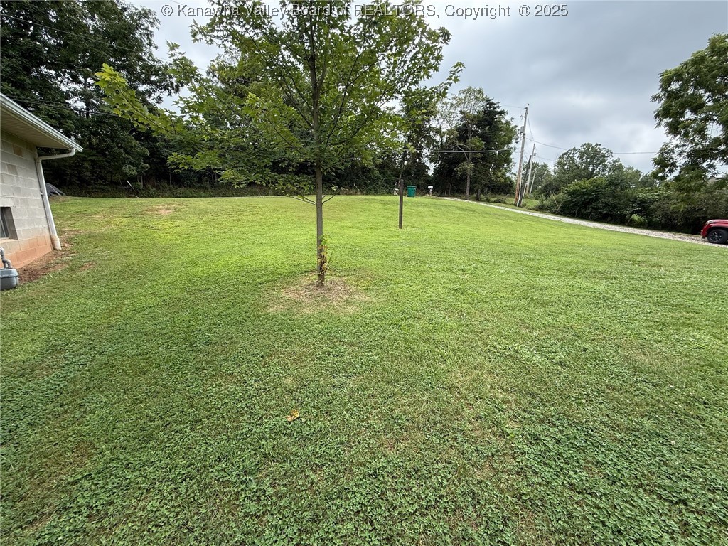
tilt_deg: -11.0
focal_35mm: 14
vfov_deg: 85.7
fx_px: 294
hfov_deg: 102.1
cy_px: 273
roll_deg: -1.0
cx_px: 364
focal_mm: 2.22
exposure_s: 1/672
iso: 50
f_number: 2.2
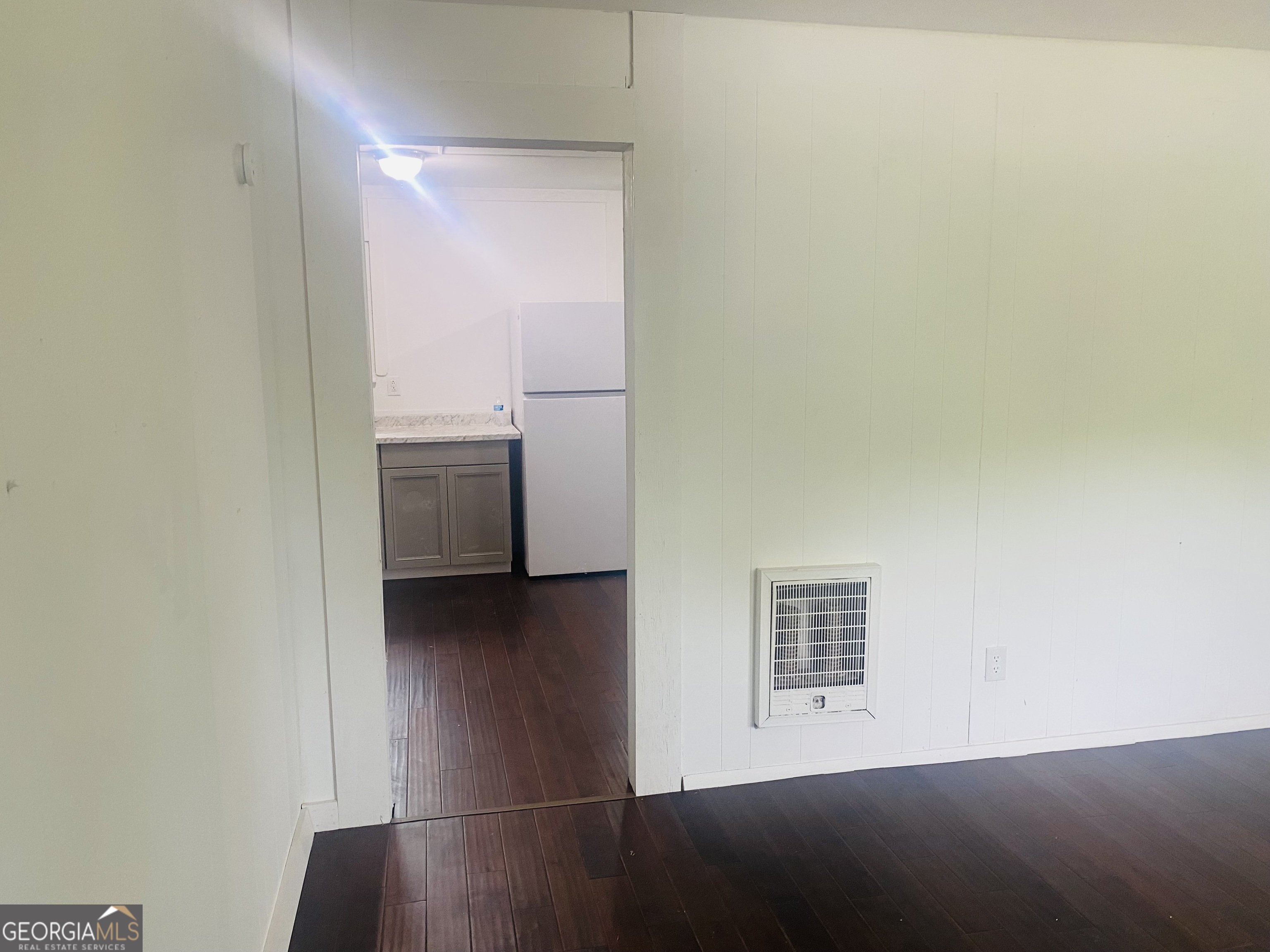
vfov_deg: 53.1
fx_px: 954
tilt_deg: -10.4
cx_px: 635
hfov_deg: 67.3
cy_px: 476
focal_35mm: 26
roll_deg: +1.8
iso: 160
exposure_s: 1/60
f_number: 1.8
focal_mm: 4.25
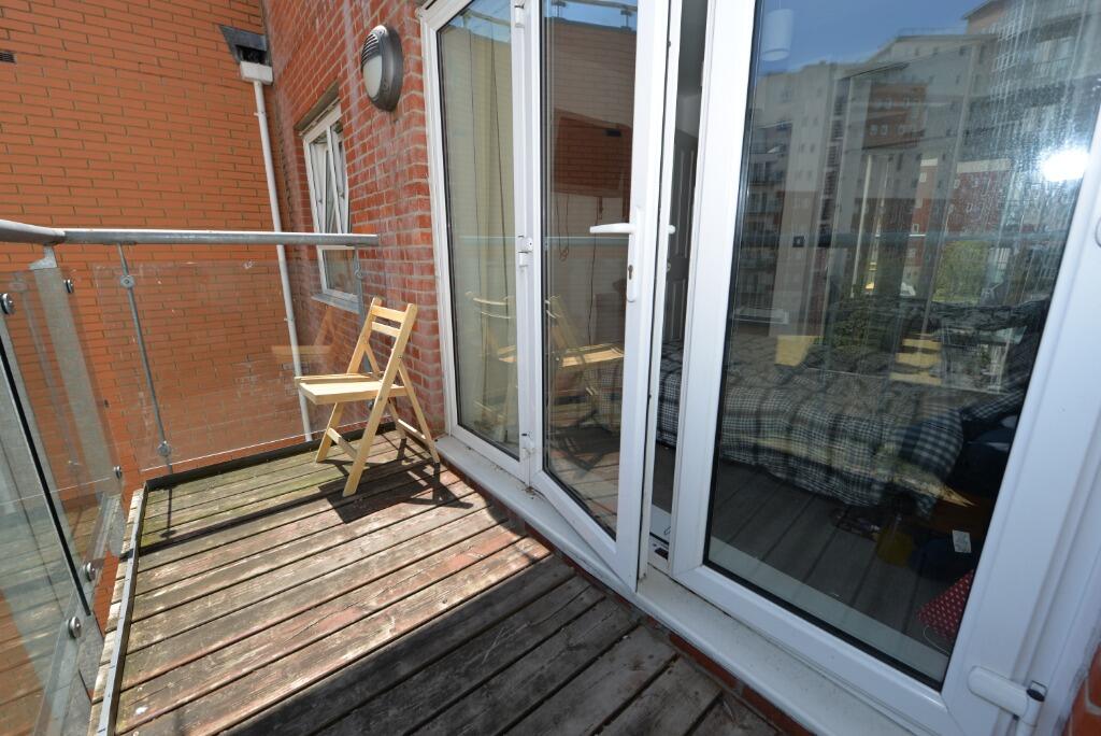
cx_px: 550
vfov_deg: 81.3
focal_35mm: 14
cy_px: 368
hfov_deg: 104.2
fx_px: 428
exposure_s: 1/200
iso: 100
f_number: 7.1
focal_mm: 14
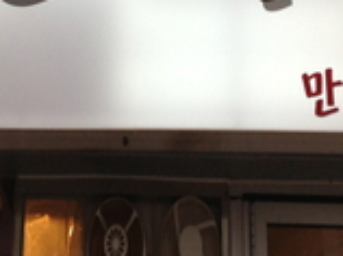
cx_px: 157
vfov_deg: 13.2
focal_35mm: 111
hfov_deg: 17.7
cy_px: 15
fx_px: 1098
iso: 64
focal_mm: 4.28
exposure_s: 1/120
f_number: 2.4
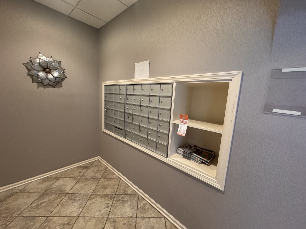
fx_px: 124
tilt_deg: -7.9
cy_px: 114
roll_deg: -3.8
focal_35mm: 14
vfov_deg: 85.7
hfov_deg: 102.1
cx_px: 153
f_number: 2.2
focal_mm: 2.22
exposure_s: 1/60
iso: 500
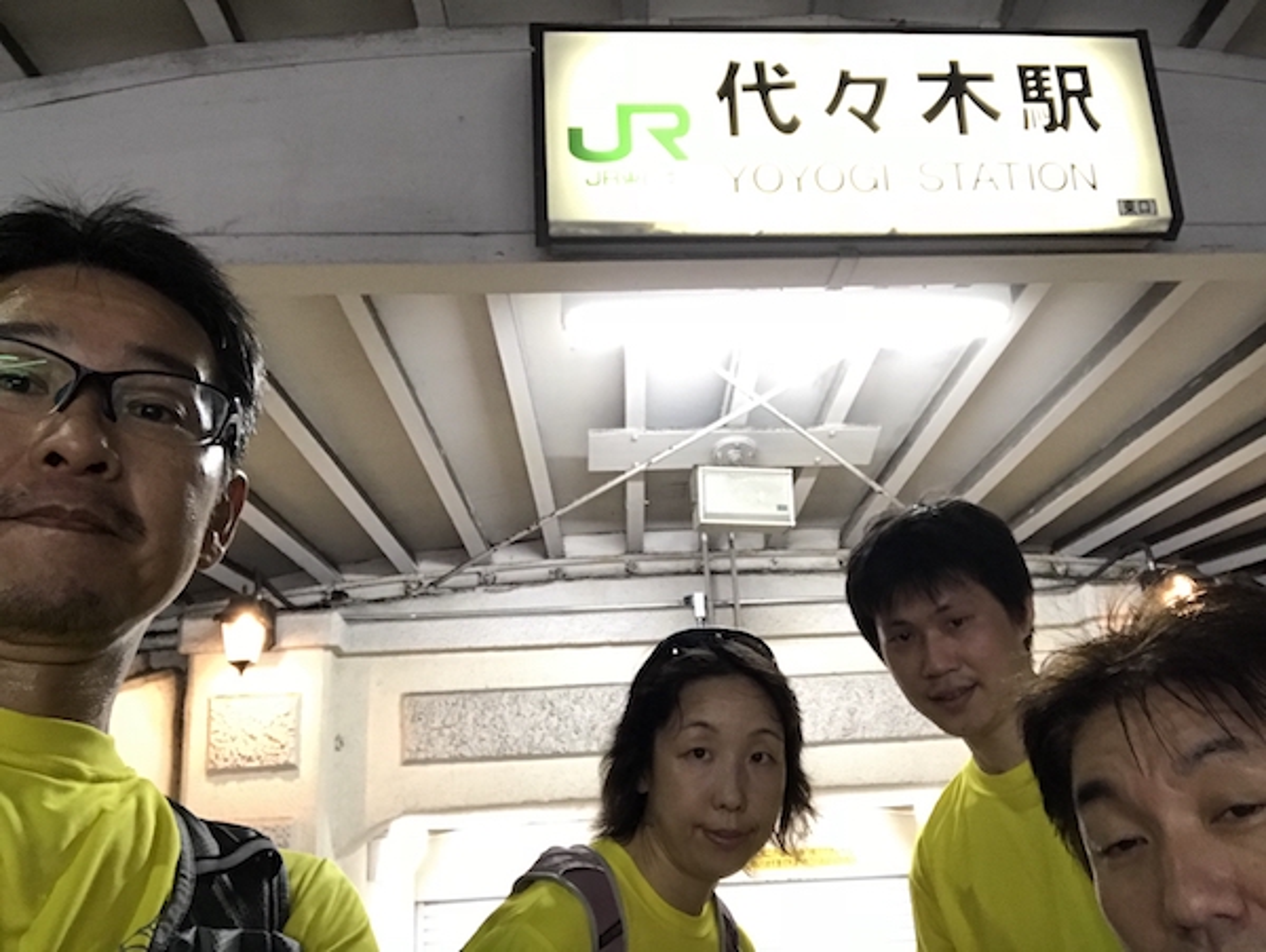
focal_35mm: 32
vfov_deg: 44.2
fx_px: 1171
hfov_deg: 56.8
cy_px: 476
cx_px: 633
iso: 200
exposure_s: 1/33
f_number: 2.2
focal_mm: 2.87
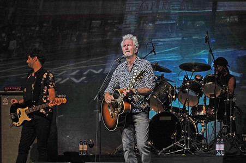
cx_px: 123
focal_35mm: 200
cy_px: 82
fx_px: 1366
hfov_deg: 10.3
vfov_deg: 6.9
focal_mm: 200
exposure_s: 1/100
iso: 1600
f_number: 5.6
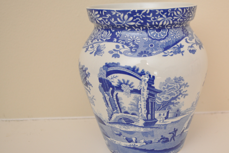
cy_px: 79
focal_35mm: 49
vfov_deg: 27.5
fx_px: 312
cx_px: 140
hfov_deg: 40.1
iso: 640
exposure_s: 1/100
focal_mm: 26
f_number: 5
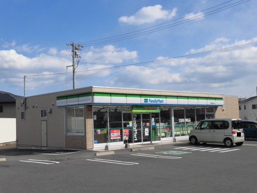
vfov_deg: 33.6
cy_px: 96
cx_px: 128
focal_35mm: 43
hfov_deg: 43.9
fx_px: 319
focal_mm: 7.72
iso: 100
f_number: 9.7
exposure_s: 1/250
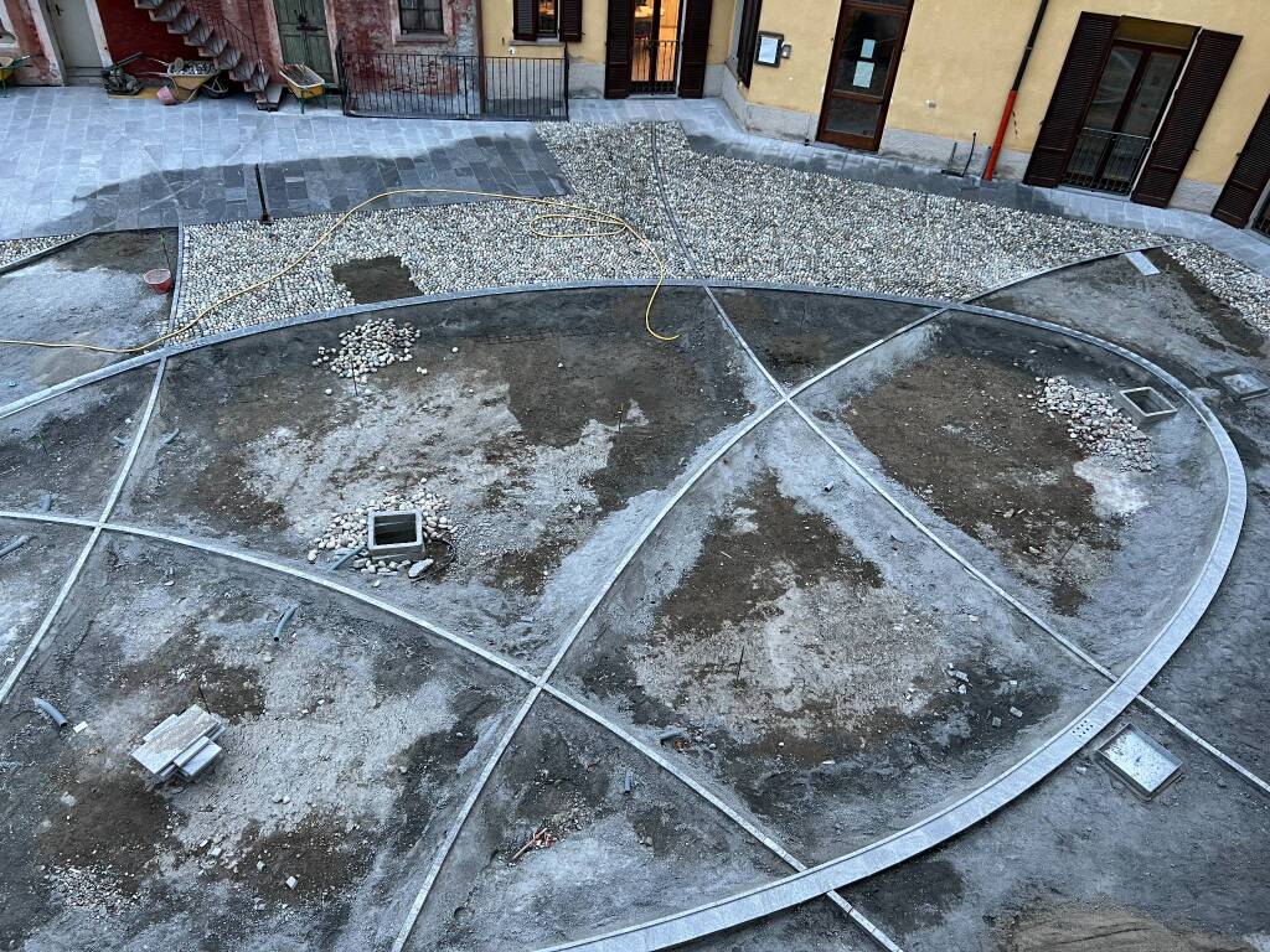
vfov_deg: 53.1
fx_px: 954
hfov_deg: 67.3
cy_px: 476
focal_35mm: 26
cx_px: 635
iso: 80
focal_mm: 5.7
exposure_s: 1/50
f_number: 1.5
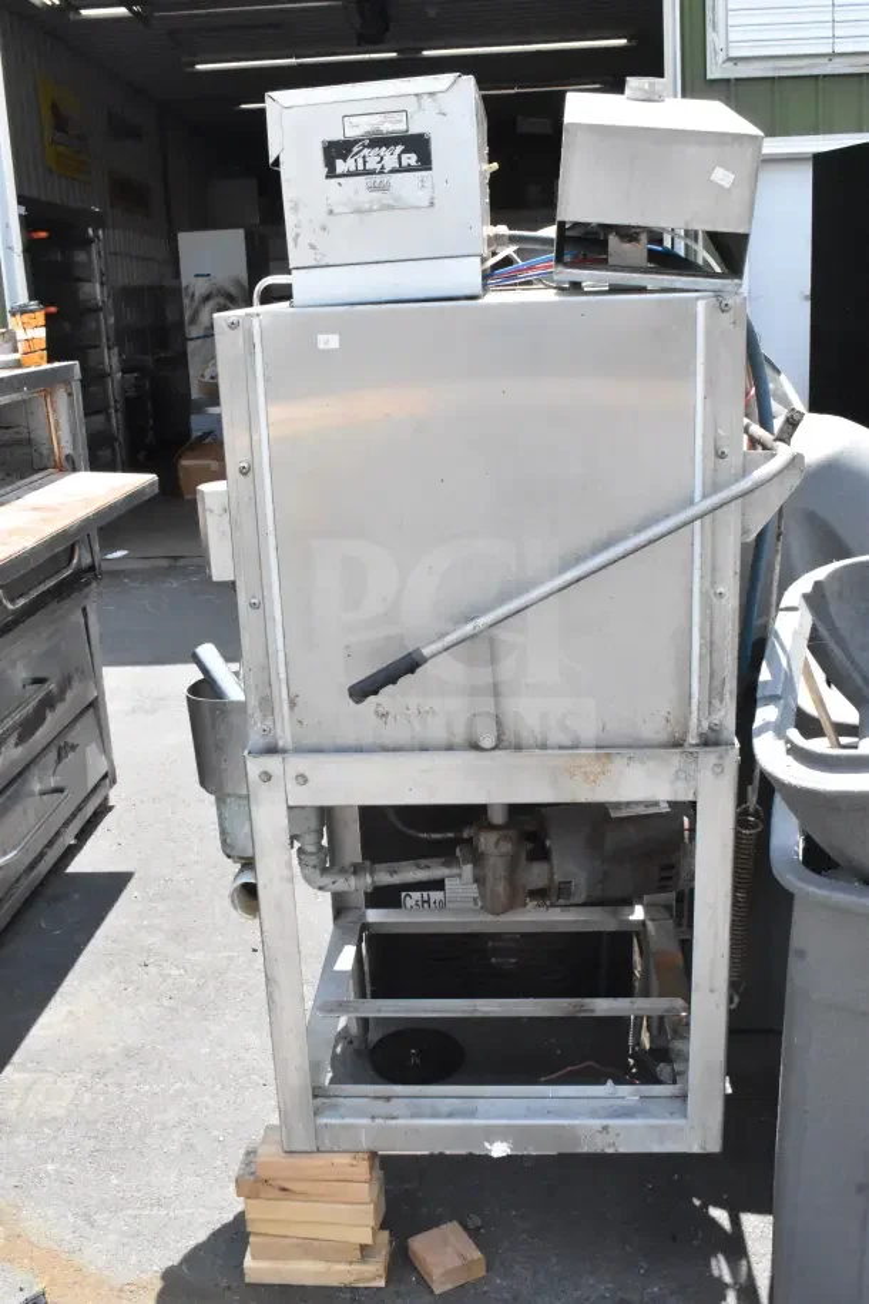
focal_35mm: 34
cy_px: 652
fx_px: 1249
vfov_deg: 55.1
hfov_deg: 38.4
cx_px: 434
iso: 6400
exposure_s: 1/1250
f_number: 18
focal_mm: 23
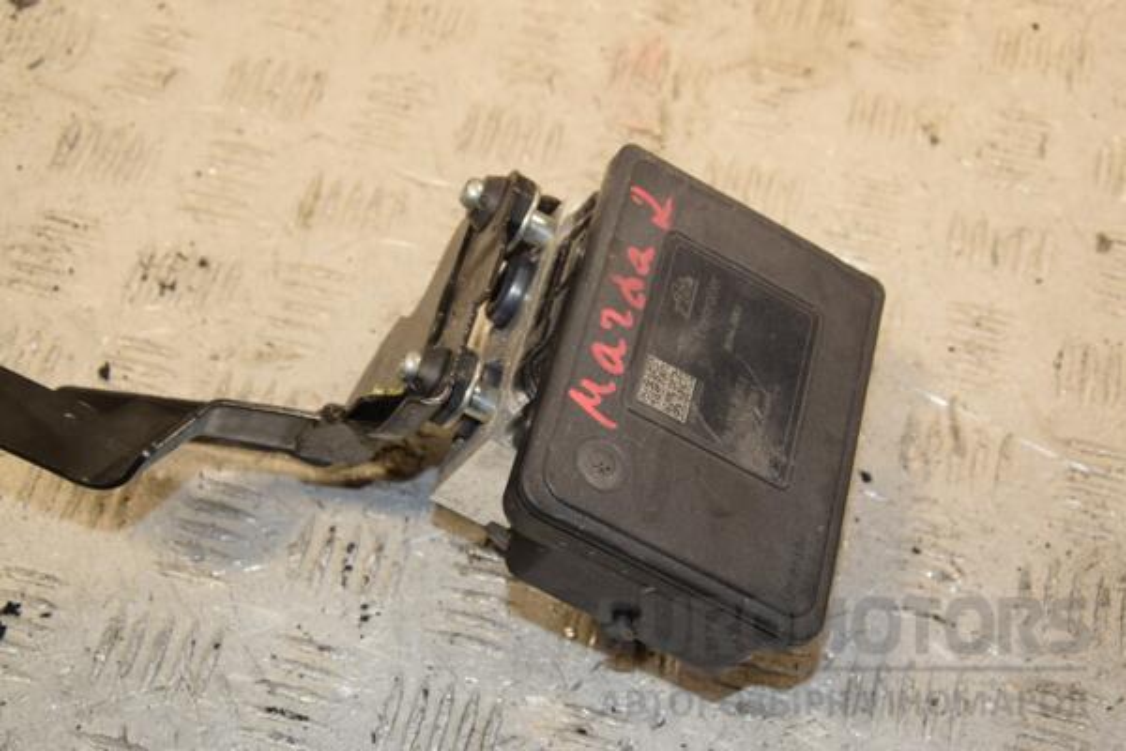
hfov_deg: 29.9
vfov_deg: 20.2
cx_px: 563
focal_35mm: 68
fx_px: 2111
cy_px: 376
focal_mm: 45
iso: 800
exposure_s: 1/200
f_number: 7.1
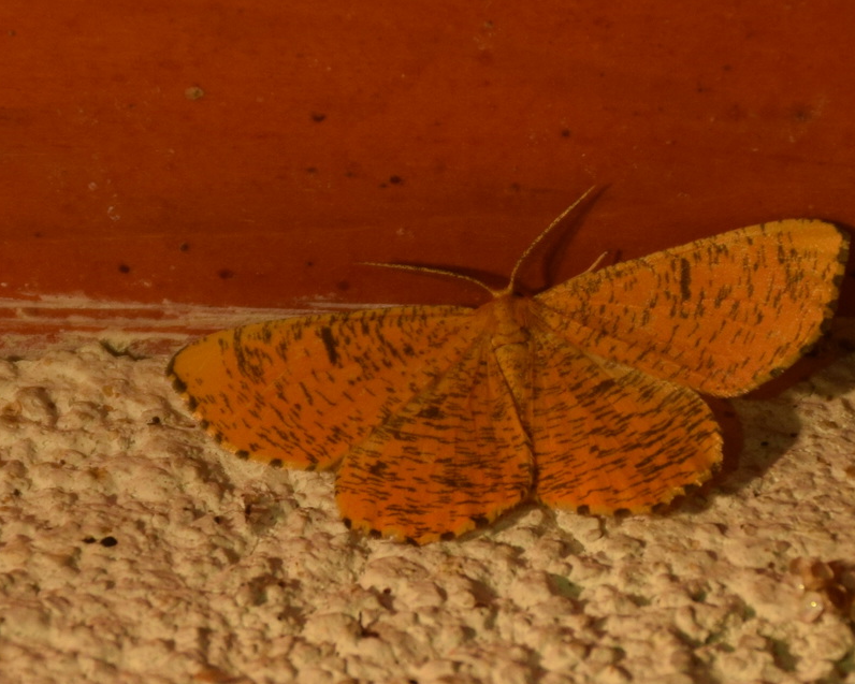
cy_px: 343
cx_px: 503
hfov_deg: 9.3
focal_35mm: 207
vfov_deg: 7.5
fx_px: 5239
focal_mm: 122
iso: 320
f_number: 6.3
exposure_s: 1/320
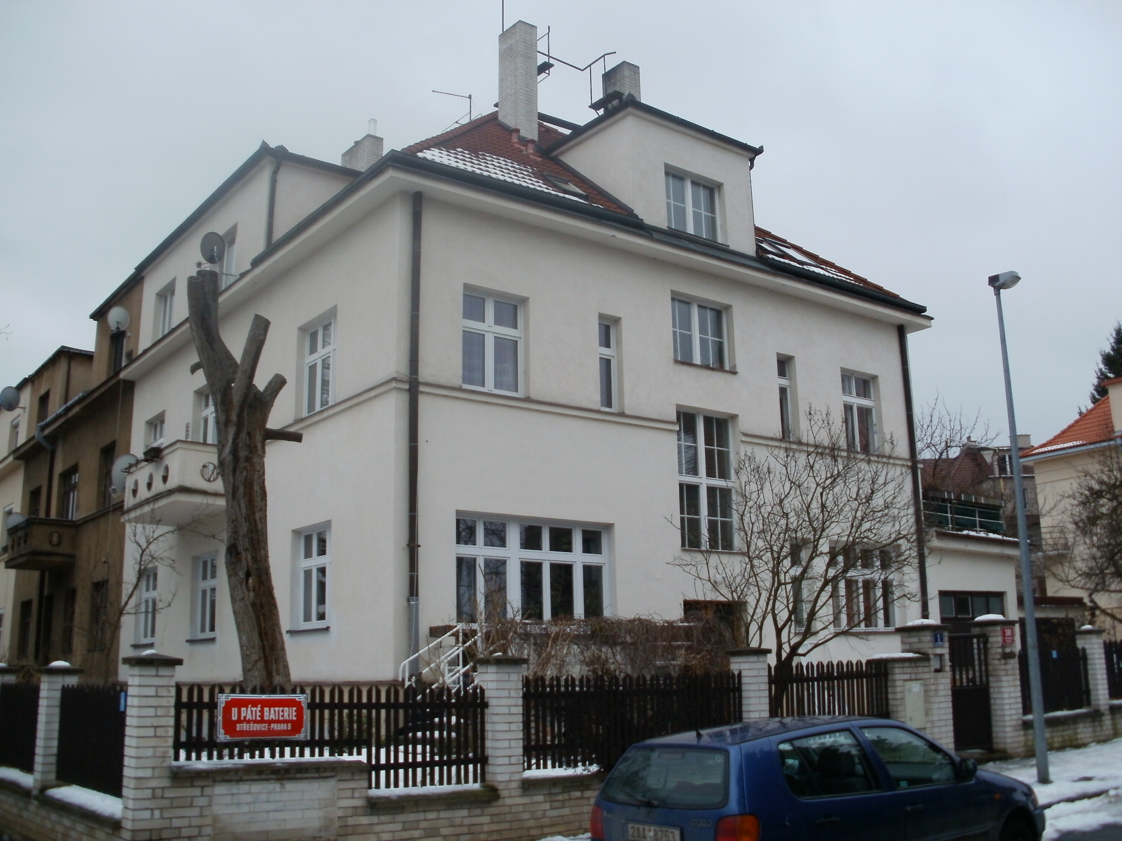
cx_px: 561
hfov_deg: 51.4
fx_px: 1167
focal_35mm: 36
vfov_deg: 39.7
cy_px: 420
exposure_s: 1/250
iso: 100
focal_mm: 6.3
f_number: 3.5
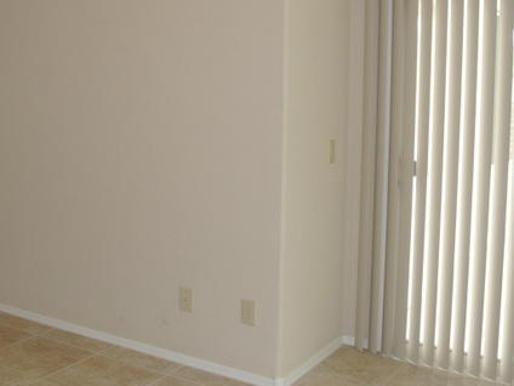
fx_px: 728
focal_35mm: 49
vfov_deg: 29.5
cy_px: 138
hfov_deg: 37.2
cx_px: 87
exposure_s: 1/60
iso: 360
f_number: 3.5
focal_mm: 10
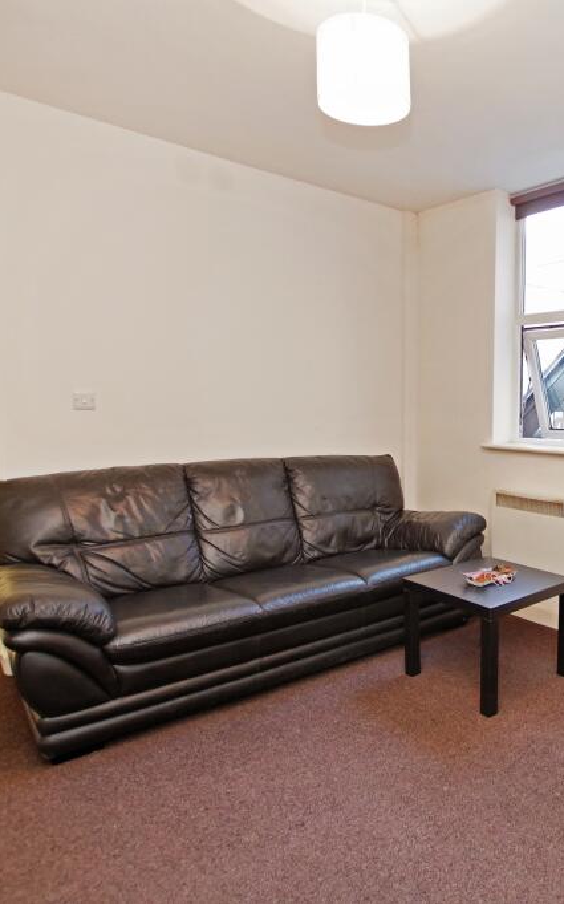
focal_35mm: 23
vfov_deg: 77.2
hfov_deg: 48.5
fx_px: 566
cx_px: 484
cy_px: 452
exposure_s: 1/30
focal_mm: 10
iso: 800
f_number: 3.5
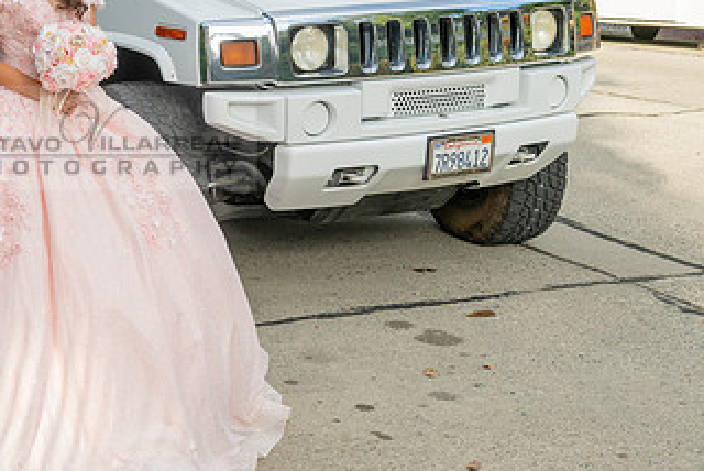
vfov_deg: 18.6
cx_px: -6
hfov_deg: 26.2
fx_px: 1429
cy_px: 137
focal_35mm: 73
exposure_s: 1/250
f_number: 6.3
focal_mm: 36
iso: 160
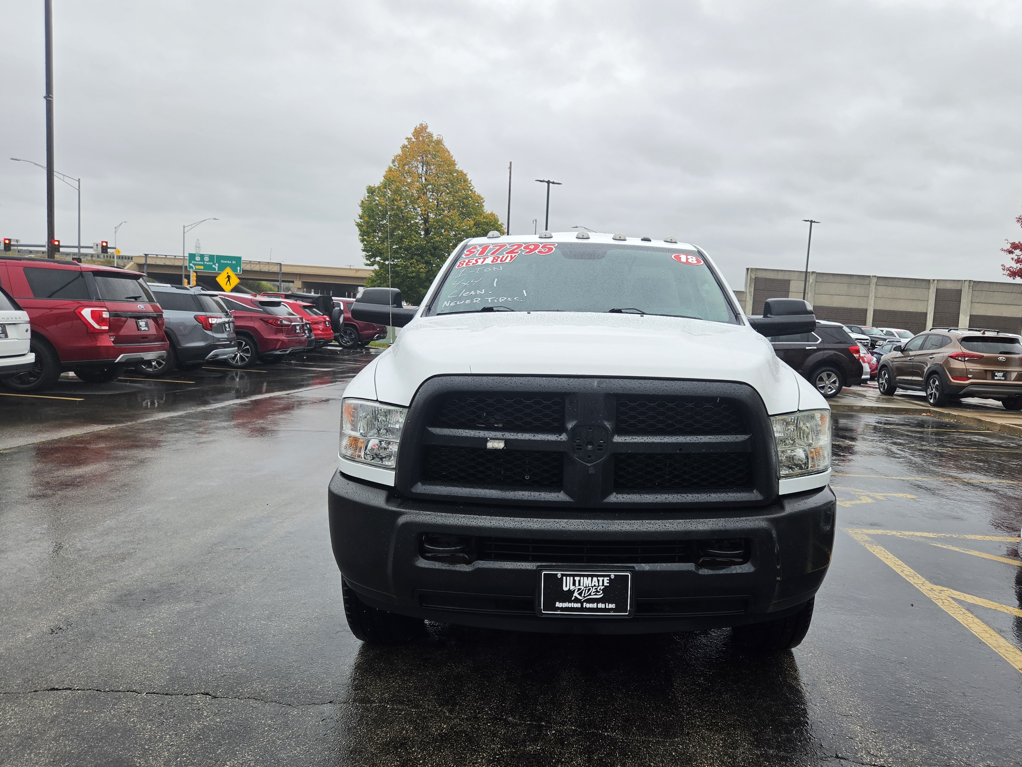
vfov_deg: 53.1
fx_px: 768
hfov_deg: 67.1
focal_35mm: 26
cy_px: 385
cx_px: 567
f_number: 1.8
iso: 80
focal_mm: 5.4
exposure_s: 1/664
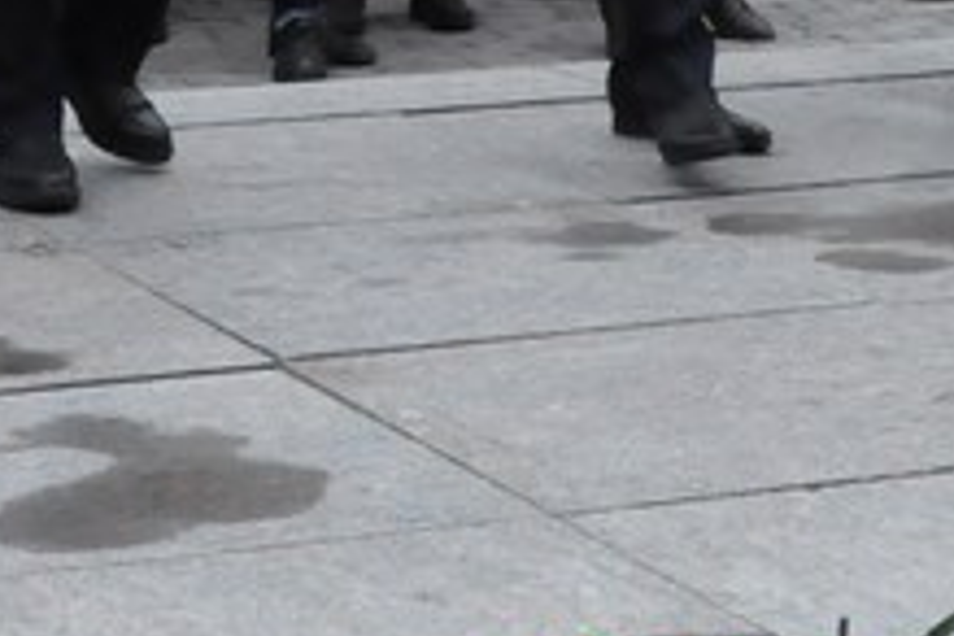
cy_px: -571
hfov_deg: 11.8
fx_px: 4611
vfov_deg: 7.6
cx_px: 684
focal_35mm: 174
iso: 3200
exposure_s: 1/250
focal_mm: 22
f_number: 8
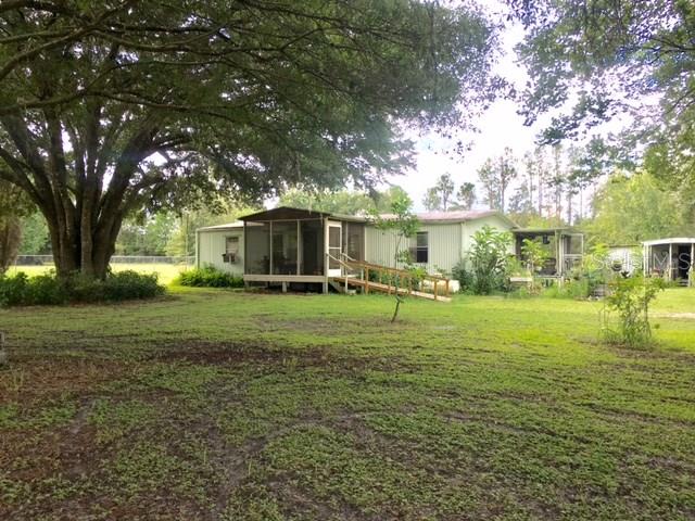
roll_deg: -0.1
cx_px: 348
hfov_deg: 61.7
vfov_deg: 48.2
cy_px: 260
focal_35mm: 29
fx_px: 582
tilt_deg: -0.3
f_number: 2.2
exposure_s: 1/246
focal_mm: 4.15
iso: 25
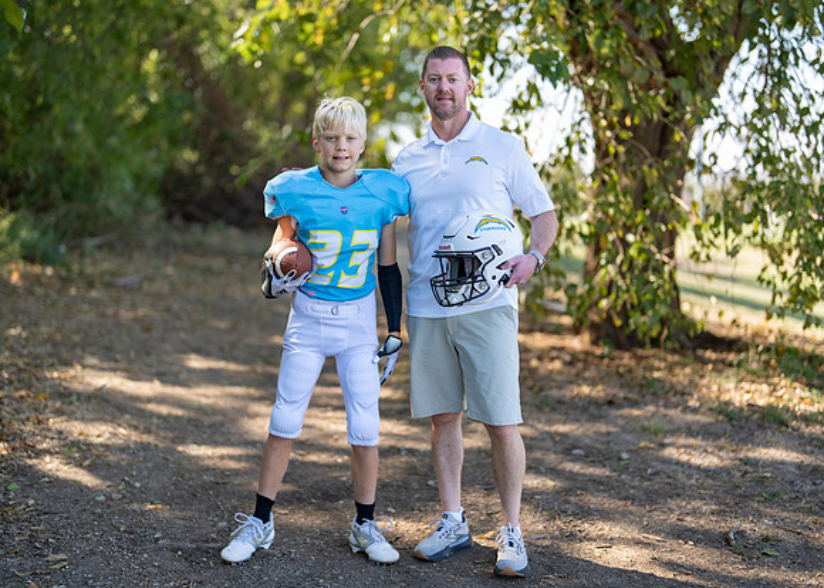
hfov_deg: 36.0
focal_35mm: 54
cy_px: 294
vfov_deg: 26.1
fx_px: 1267
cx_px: 419
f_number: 1.2
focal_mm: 50
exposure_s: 1/1600
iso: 100
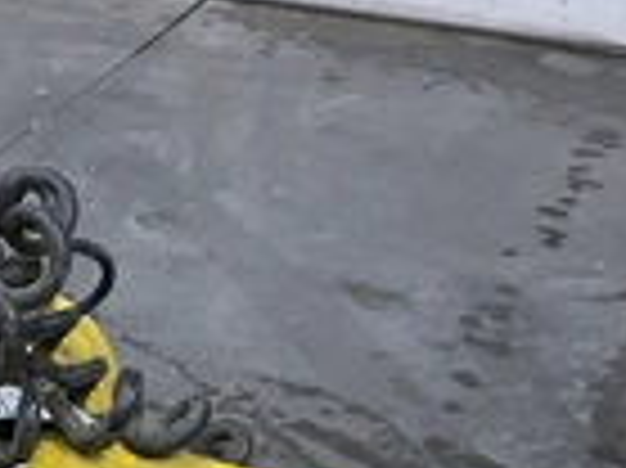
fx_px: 1301
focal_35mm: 72
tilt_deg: -38.1
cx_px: -45
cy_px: 590
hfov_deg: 25.3
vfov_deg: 19.1
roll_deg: +0.2
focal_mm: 5.1
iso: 250
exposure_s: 1/60
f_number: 1.6
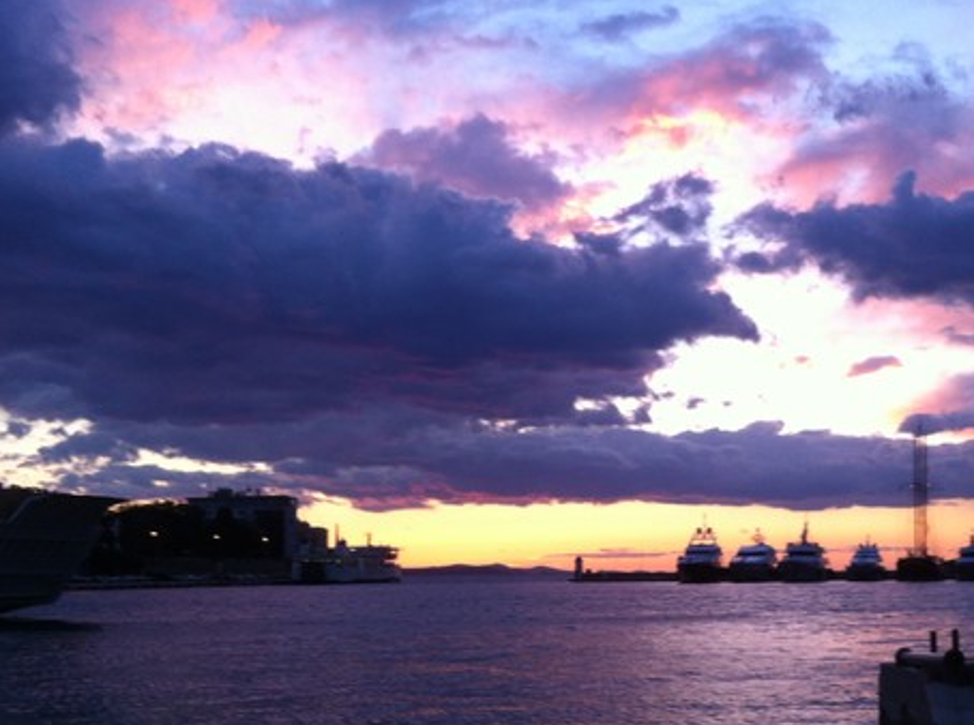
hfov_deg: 35.5
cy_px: 517
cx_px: 596
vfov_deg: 26.7
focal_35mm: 54
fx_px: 1515
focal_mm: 3.85
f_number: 2.8
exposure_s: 1/40
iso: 80
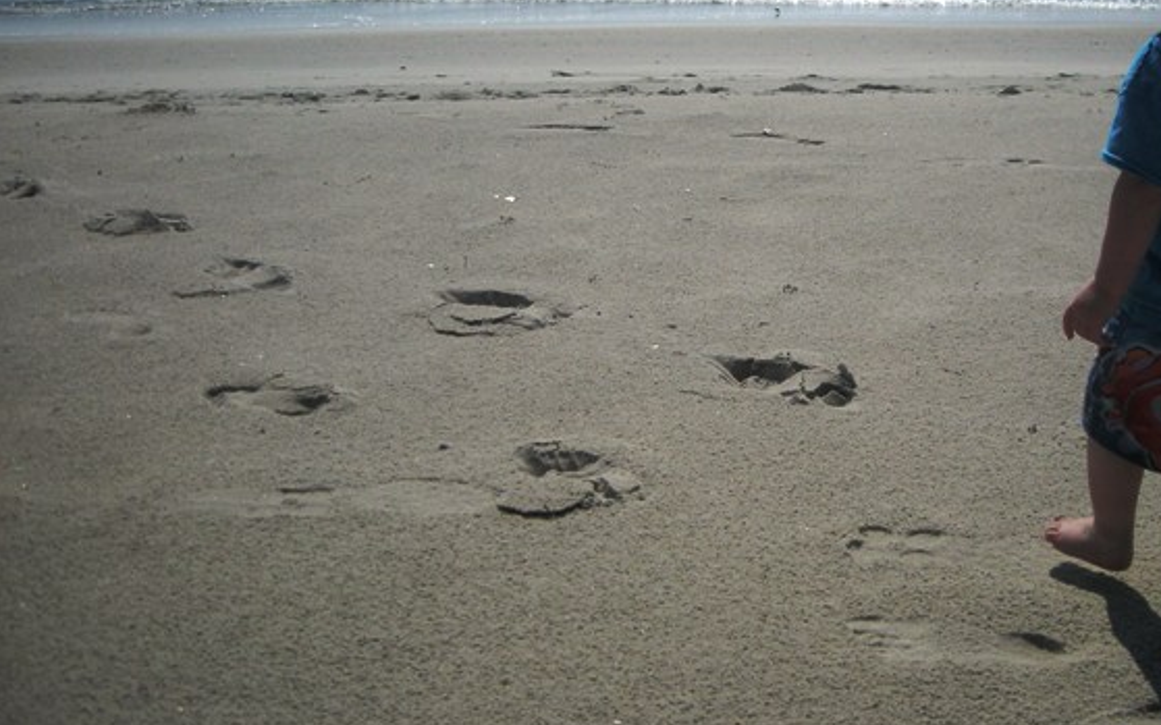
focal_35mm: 51
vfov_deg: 25.1
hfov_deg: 39.0
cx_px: 795
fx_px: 1613
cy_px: 218
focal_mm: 5.7
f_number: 5.7
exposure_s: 1/1500
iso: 50
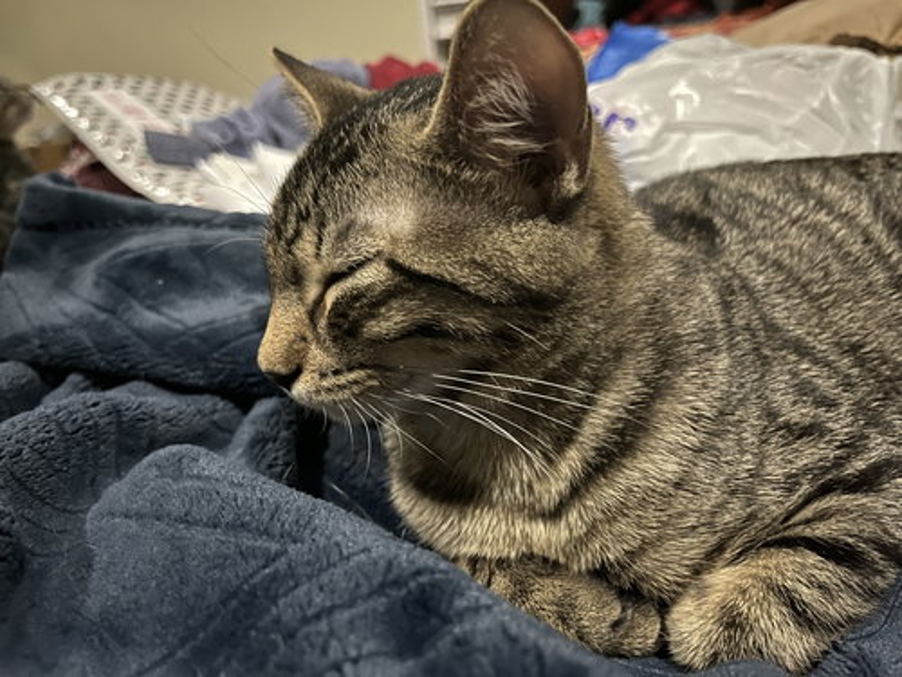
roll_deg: +6.1
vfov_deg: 53.1
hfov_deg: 67.3
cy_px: 338
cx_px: 451
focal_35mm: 26
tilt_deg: -20.1
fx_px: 677
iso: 640
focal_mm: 5.1
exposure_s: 1/12
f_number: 1.6
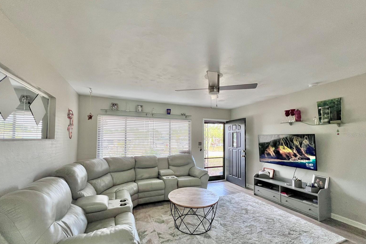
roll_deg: -0.7
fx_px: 142
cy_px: 135
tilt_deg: +2.0
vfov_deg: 80.9
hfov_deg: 104.2
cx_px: 180
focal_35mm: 14
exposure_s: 1/120
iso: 160
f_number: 1.8
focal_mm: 1.57
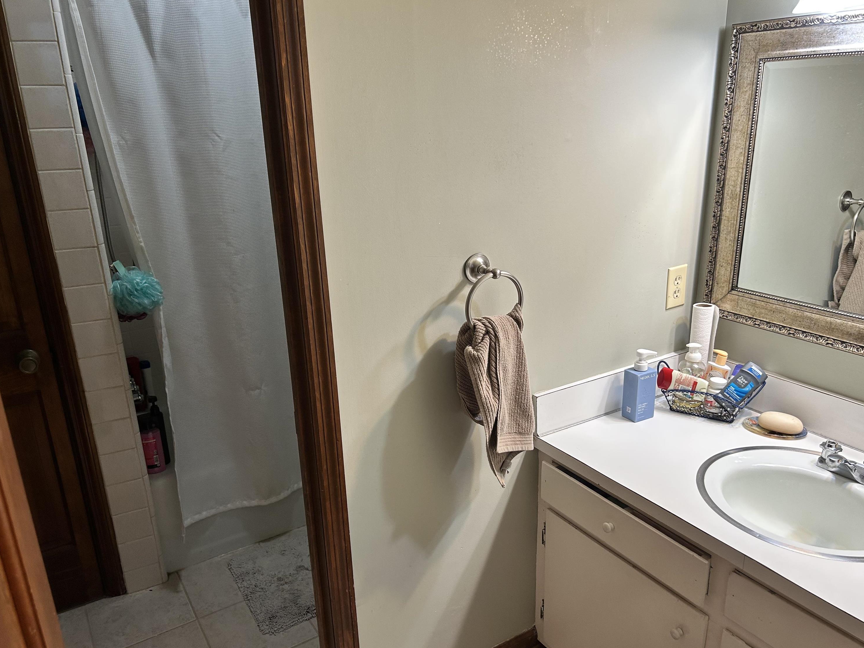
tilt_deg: -19.5
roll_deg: +2.0
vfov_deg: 51.4
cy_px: 334
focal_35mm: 27
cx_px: 437
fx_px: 674
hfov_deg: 65.3
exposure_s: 1/60
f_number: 1.5
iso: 80
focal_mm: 5.7
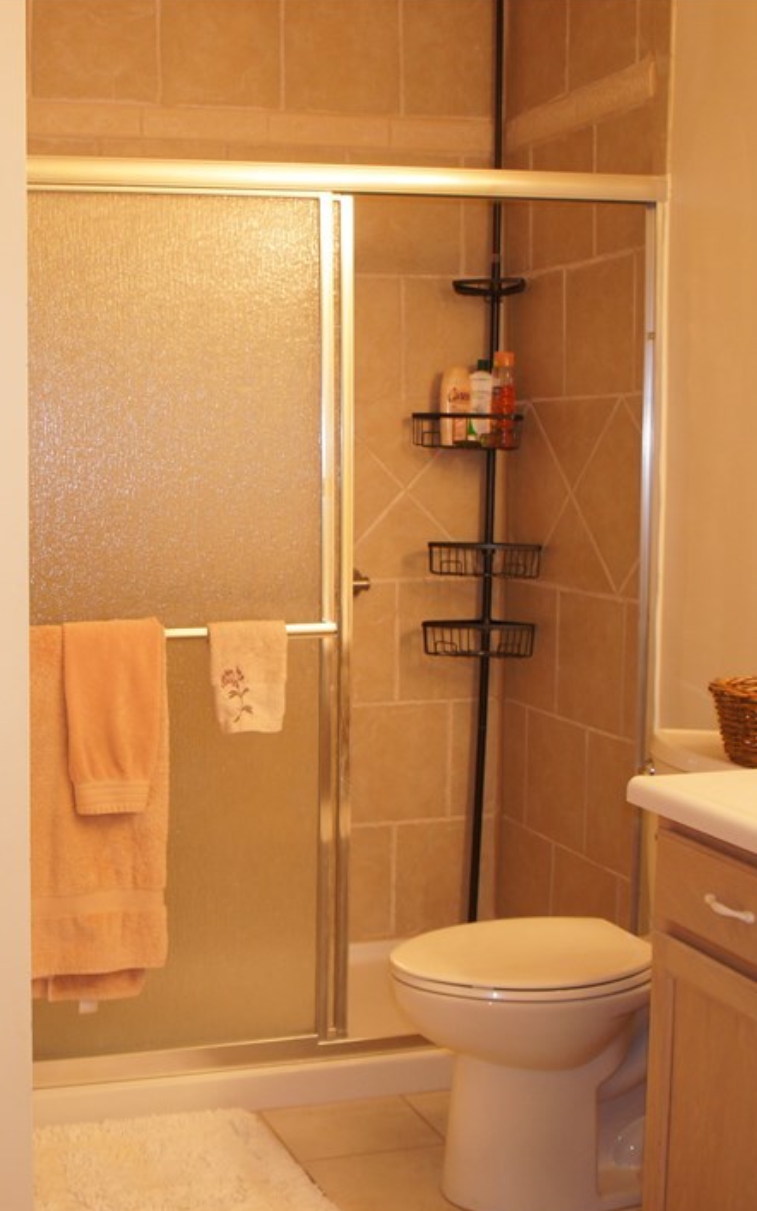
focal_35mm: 47
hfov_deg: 26.8
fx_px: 1551
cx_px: 121
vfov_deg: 42.6
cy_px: 614
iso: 500
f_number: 4
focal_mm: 20
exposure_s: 1/60
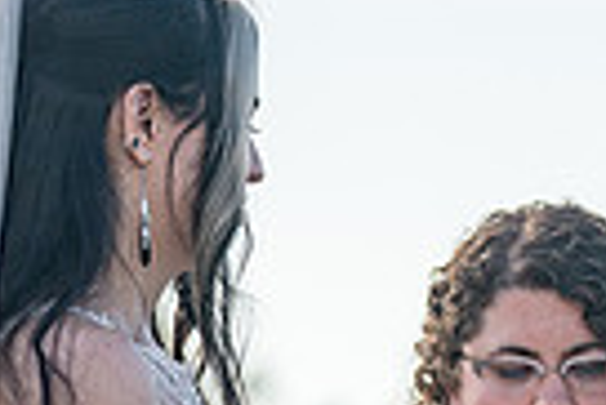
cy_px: 430
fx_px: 9234
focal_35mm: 548
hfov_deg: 3.8
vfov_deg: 2.5
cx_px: 617
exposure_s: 1/500
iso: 100
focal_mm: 120
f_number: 4
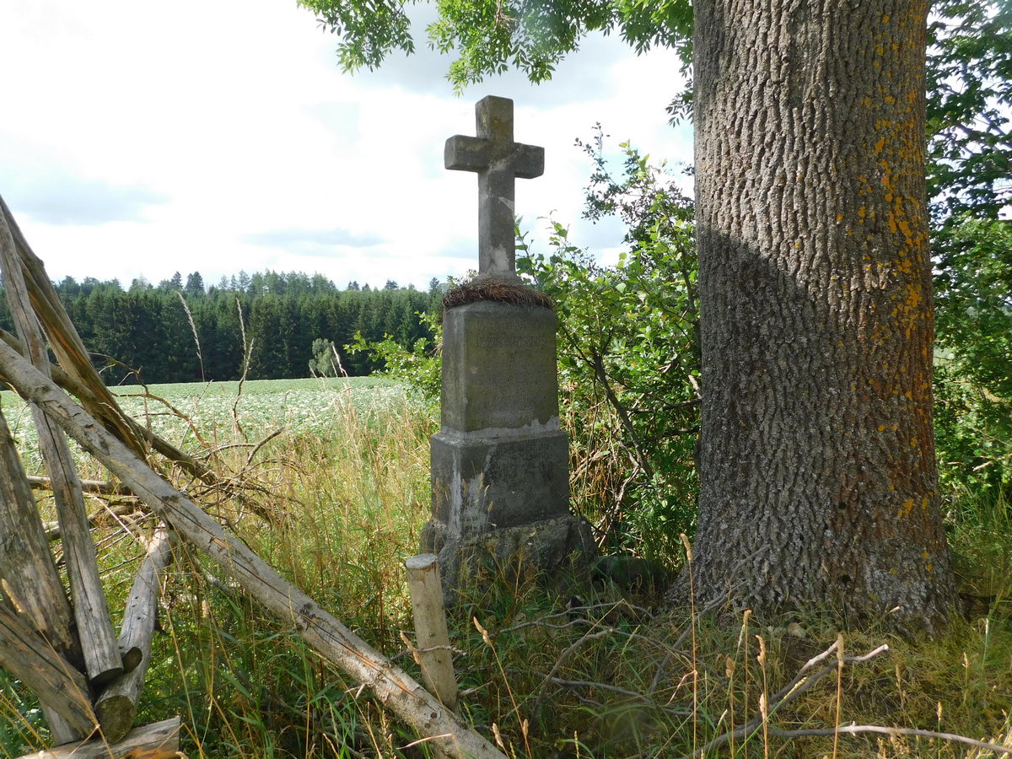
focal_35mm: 24
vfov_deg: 56.8
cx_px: 506
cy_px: 380
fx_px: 702
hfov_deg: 71.6
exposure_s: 1/640
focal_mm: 4.1
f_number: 3
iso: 125
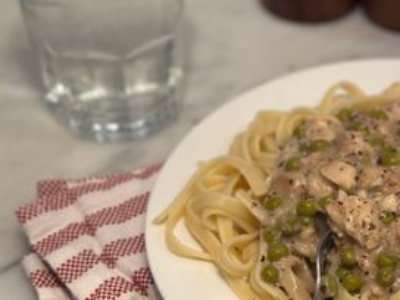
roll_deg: -2.6
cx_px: 376
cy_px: 206
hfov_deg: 20.4
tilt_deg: -41.6
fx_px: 1086
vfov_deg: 15.7
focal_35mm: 94
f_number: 1.78
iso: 100
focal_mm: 6.86
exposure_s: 1/120
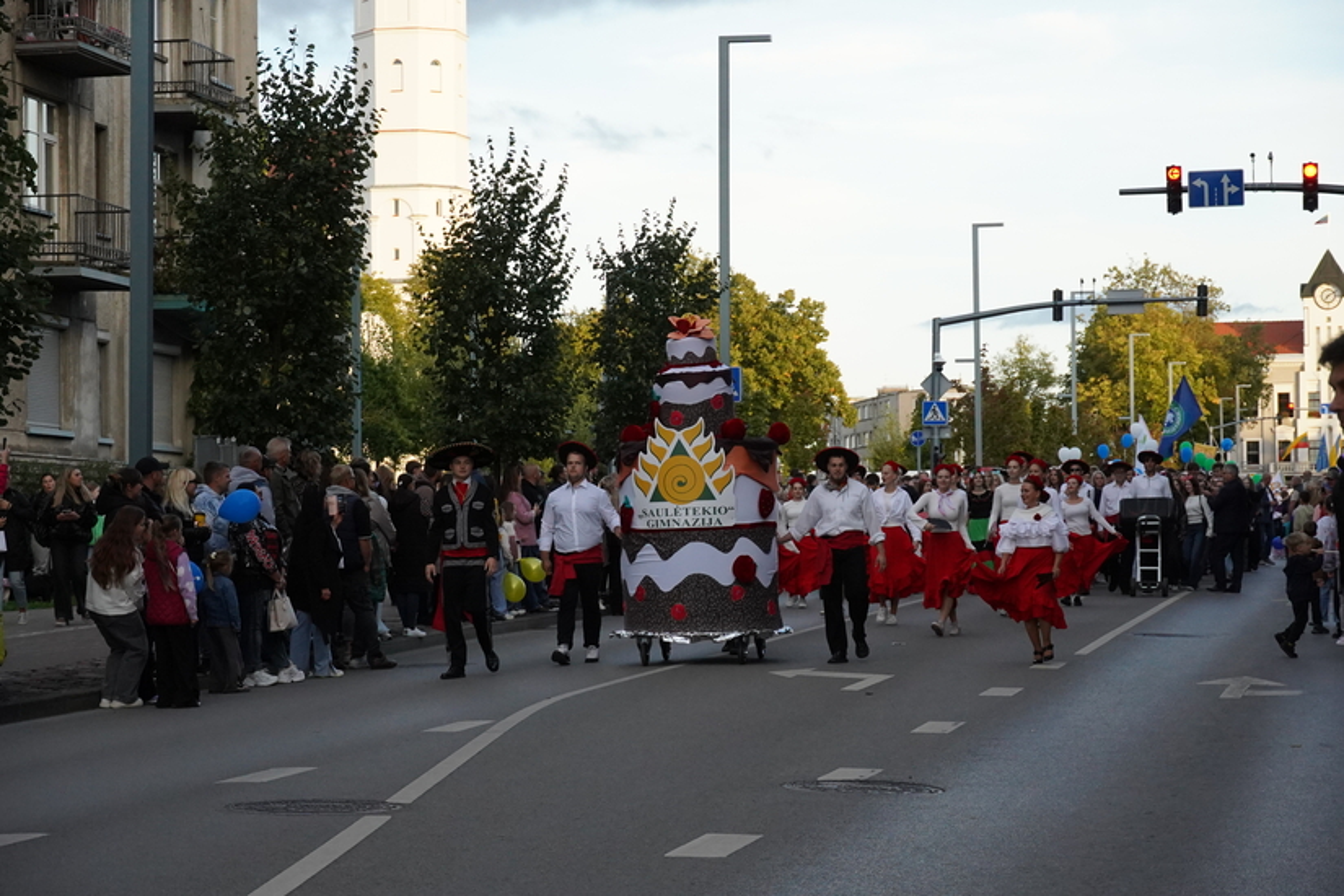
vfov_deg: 15.0
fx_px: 3397
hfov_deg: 22.4
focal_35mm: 91
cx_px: 672
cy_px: 448
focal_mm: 61
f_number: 5.6
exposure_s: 1/2000
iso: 3200
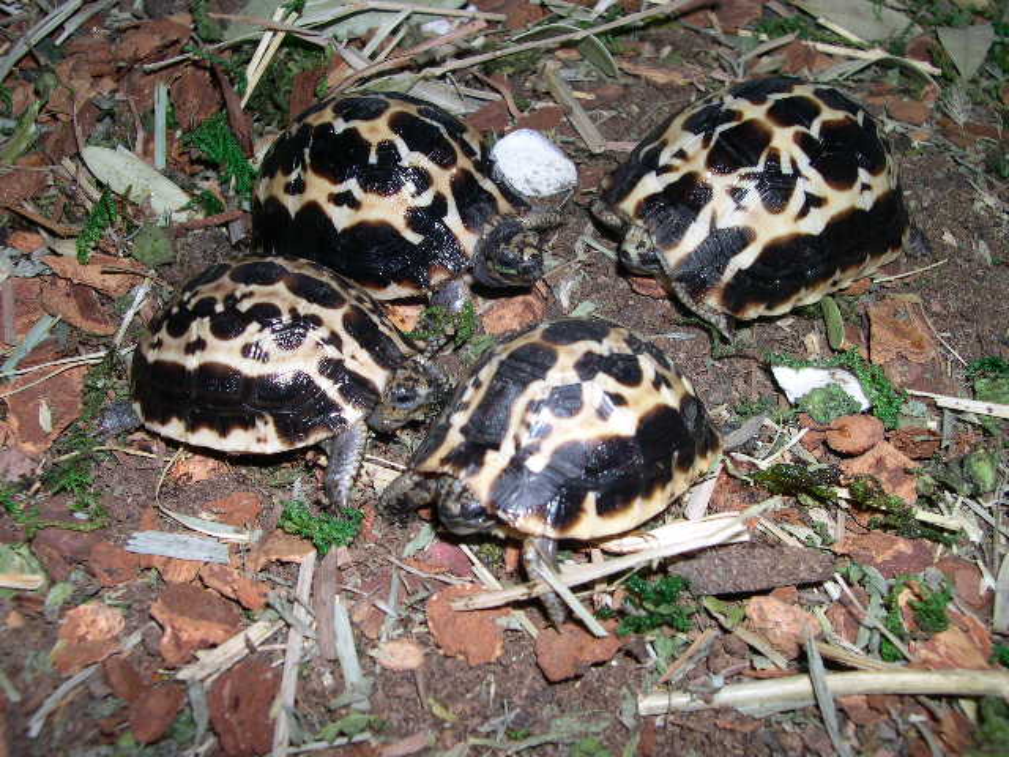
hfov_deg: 49.0
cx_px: 504
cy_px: 378
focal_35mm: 38
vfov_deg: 37.7
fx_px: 1108
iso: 100
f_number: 7.6
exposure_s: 1/60
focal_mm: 8
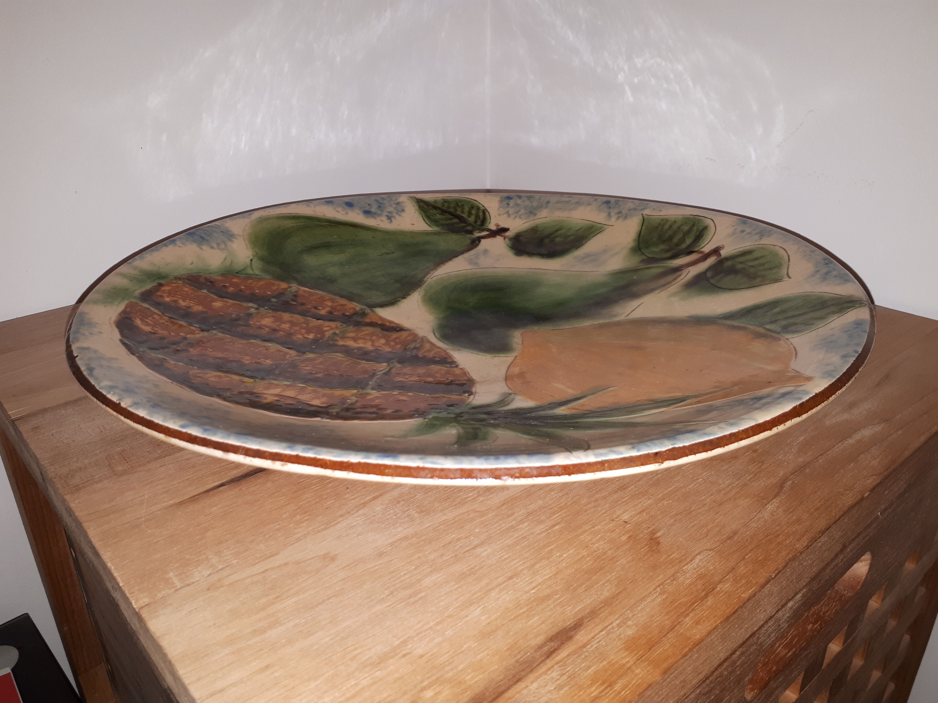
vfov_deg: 51.4
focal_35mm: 27
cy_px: 352
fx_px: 732
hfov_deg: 65.3
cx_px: 469
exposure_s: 1/50
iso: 50
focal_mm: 3.6
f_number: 1.9
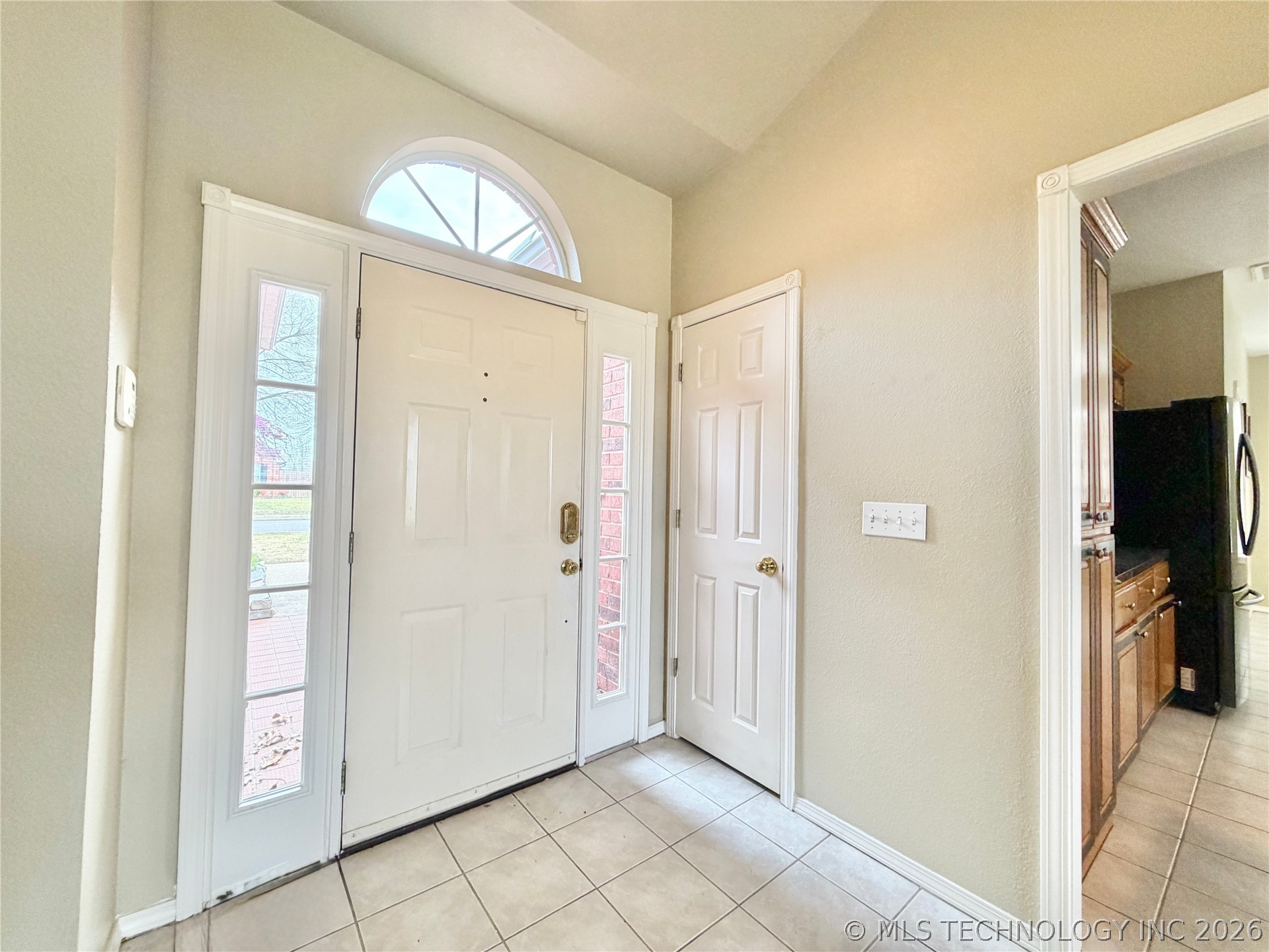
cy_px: 476
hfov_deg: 102.1
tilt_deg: +0.5
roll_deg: -0.3
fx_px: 513
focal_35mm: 14
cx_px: 634
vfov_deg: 85.7
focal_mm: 2.22
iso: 200
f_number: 2.2
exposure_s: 1/120
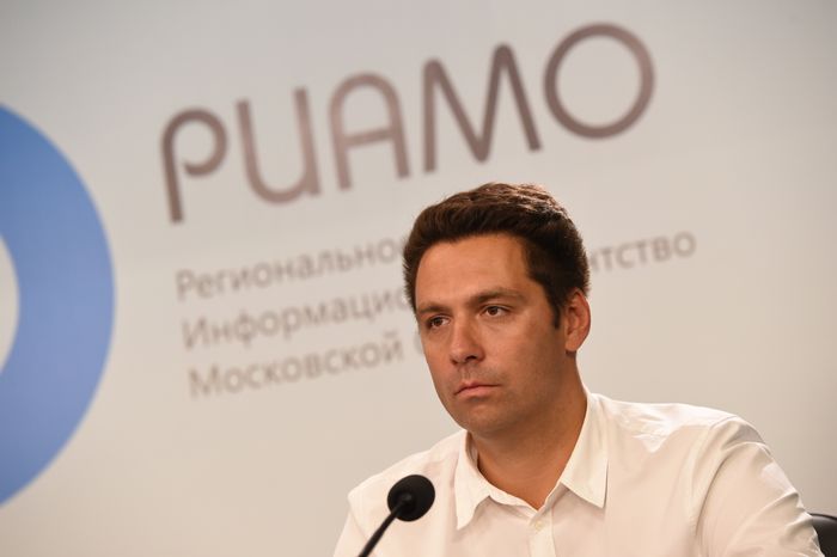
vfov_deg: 9.8
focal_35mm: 140
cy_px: 278
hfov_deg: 14.7
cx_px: 418
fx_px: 3253
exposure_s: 1/320
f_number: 4.5
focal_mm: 140
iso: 2500
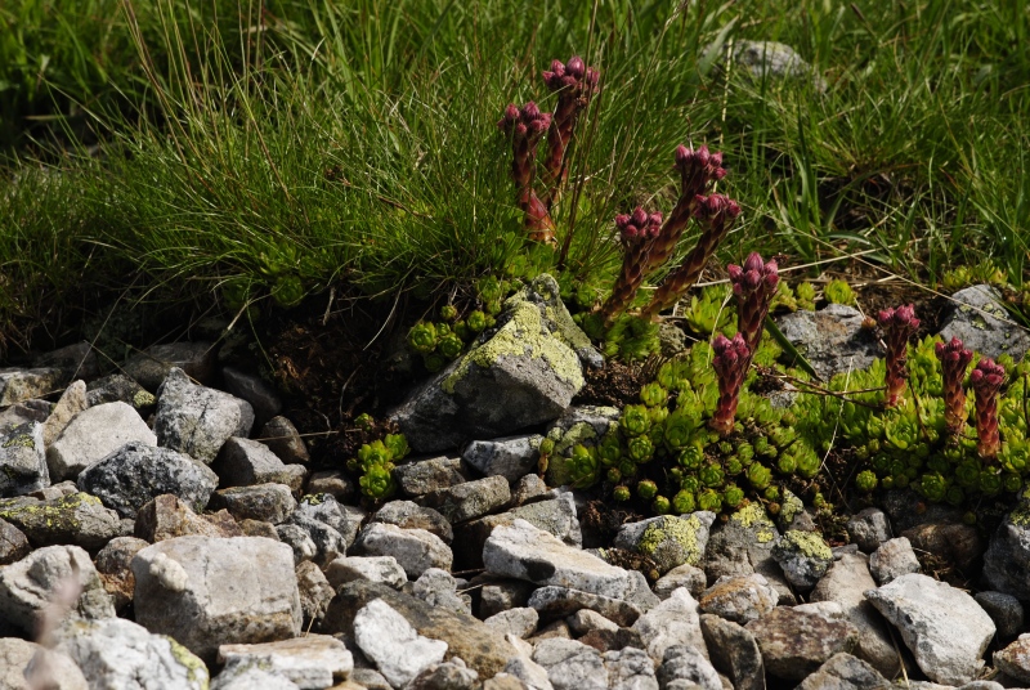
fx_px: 3653
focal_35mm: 128
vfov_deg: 10.8
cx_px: 515
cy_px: 345
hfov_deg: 16.0
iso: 100
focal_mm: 85
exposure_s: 1/200
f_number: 9
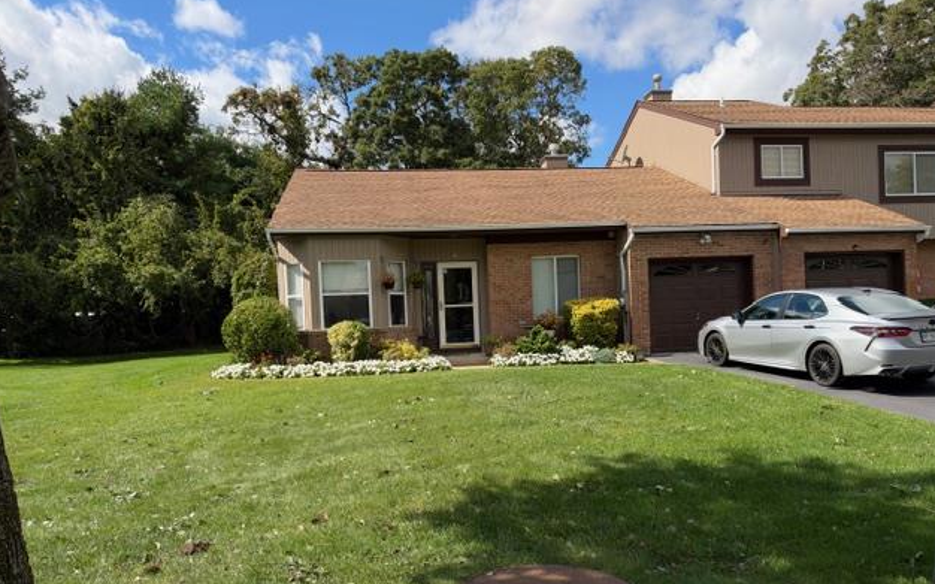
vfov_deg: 47.5
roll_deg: -0.1
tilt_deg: -2.2
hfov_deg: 70.4
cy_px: 324
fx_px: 662
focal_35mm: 26
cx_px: 472
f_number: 1.8
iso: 80
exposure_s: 1/3096
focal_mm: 6.93
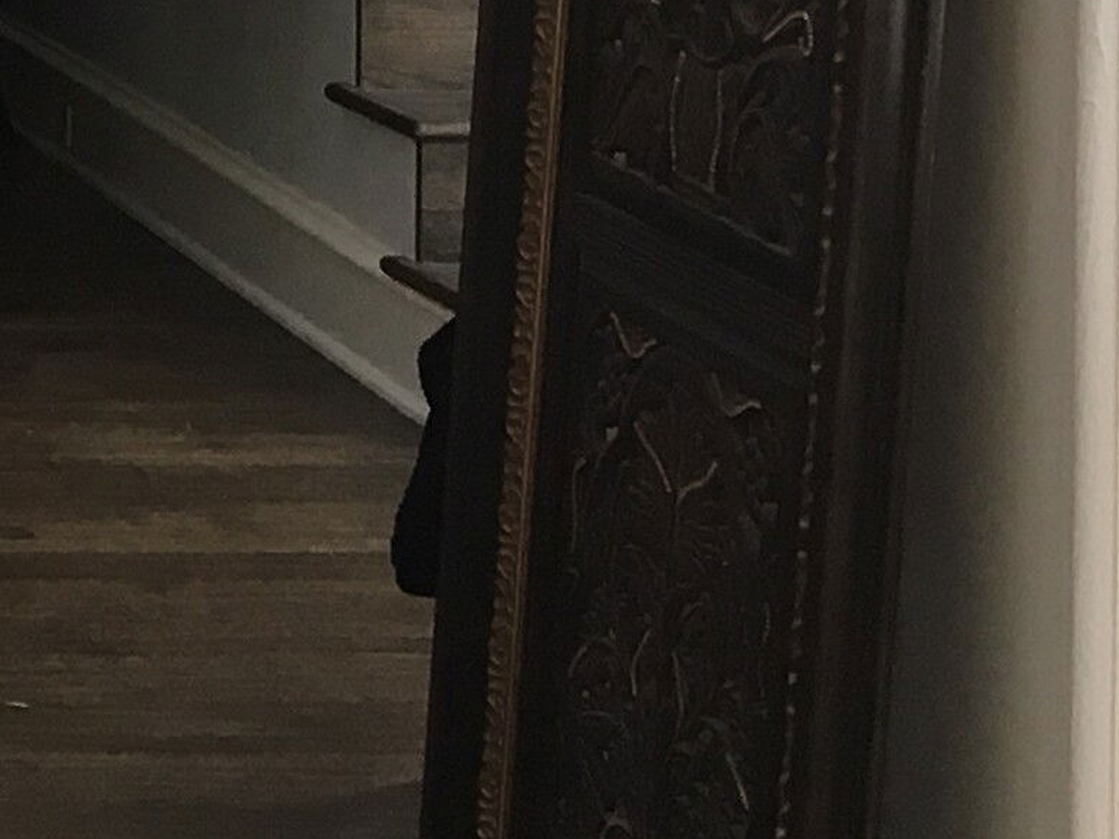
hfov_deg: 12.0
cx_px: -1011
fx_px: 4816
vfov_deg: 9.5
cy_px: -694
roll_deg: -0.2
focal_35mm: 149
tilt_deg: -0.3
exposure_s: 1/30
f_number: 2.2
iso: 50
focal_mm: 4.15
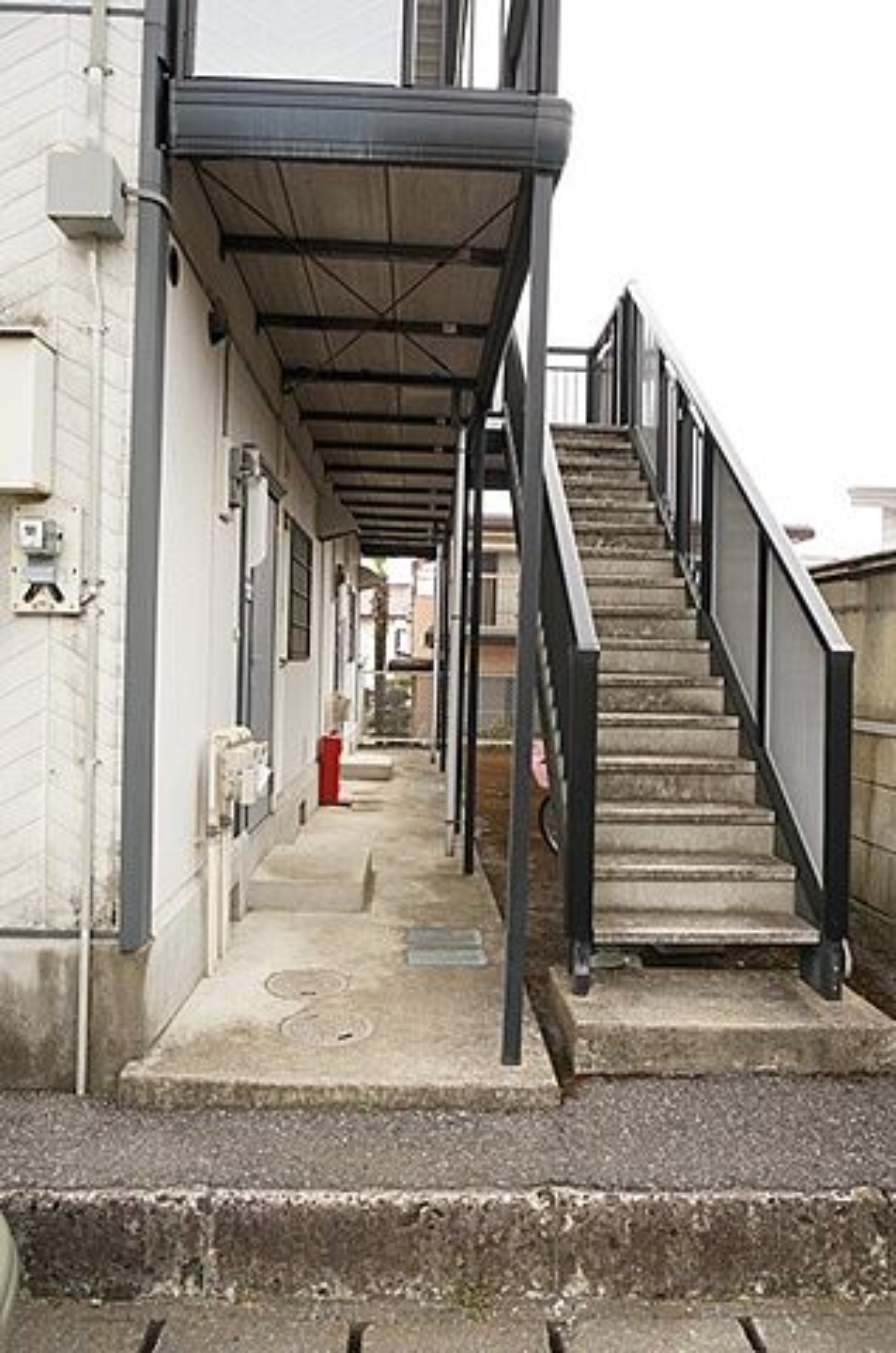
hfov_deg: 52.9
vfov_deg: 73.8
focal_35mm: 24
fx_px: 900
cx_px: 448
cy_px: 676
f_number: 5.6
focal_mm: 16
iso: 100
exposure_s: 1/80
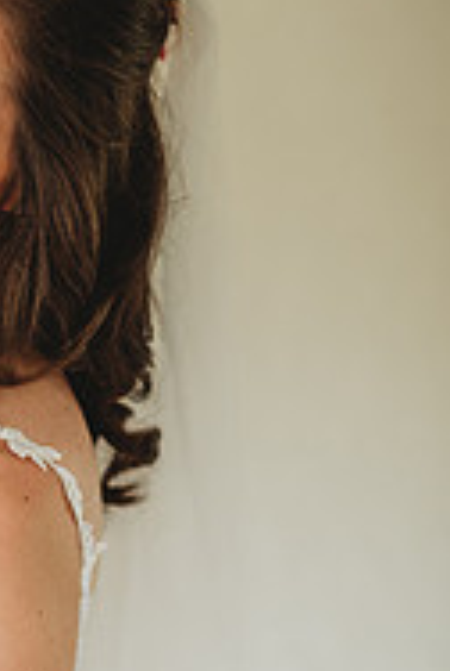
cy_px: 500
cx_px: 14
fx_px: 3792
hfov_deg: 6.8
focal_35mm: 203
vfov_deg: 10.1
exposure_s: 1/125
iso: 250
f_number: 2
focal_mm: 85
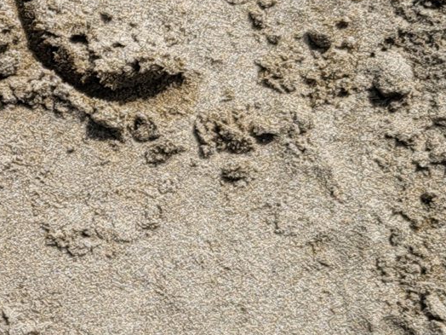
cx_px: -364
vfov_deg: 11.7
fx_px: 1636
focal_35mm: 127
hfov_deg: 13.8
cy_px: 192
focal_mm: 5.4
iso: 40
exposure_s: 1/2500
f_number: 1.8
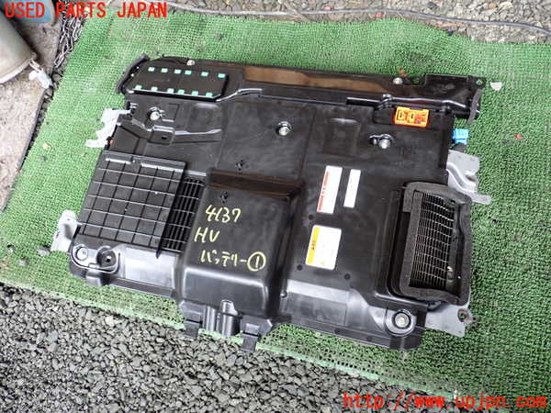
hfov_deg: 60.0
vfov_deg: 46.8
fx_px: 478
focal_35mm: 30
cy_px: 206
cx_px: 276
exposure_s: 1/80
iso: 200
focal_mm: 5.4
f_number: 2.3
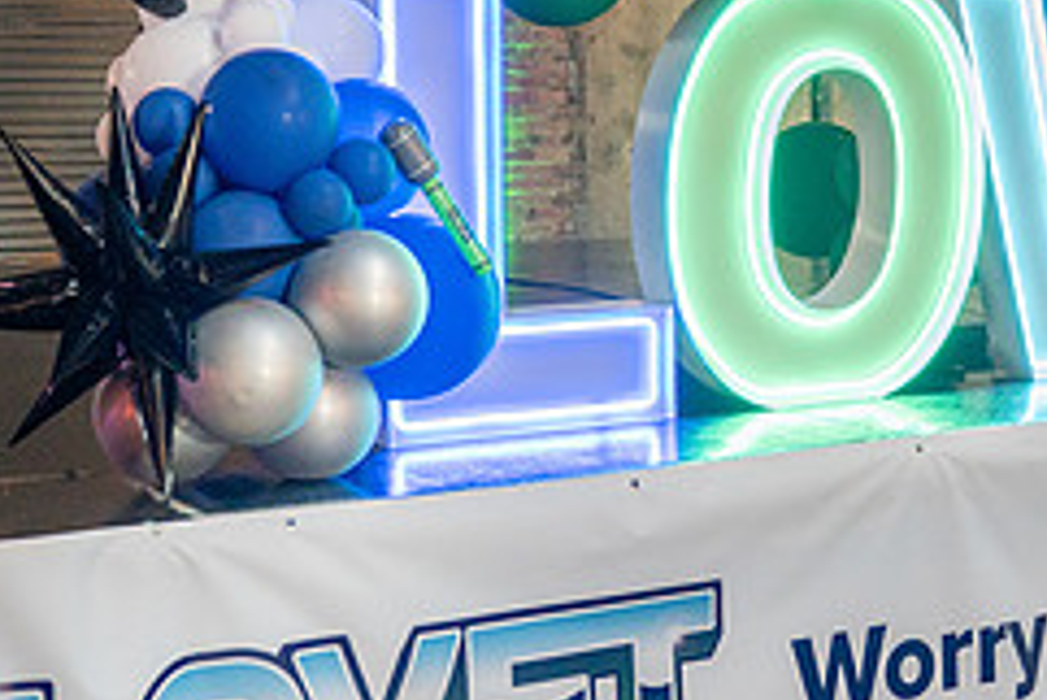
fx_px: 2037
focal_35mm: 70
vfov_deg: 19.5
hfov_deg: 28.4
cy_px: 293
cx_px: 799
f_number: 2.8
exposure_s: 1/250
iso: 1600
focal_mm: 29.1
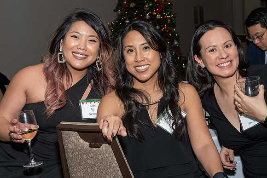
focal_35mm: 69
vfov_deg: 19.7
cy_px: 79
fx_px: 512
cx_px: 105
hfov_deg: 29.1
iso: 400
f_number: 6.3
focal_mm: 38
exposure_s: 1/250
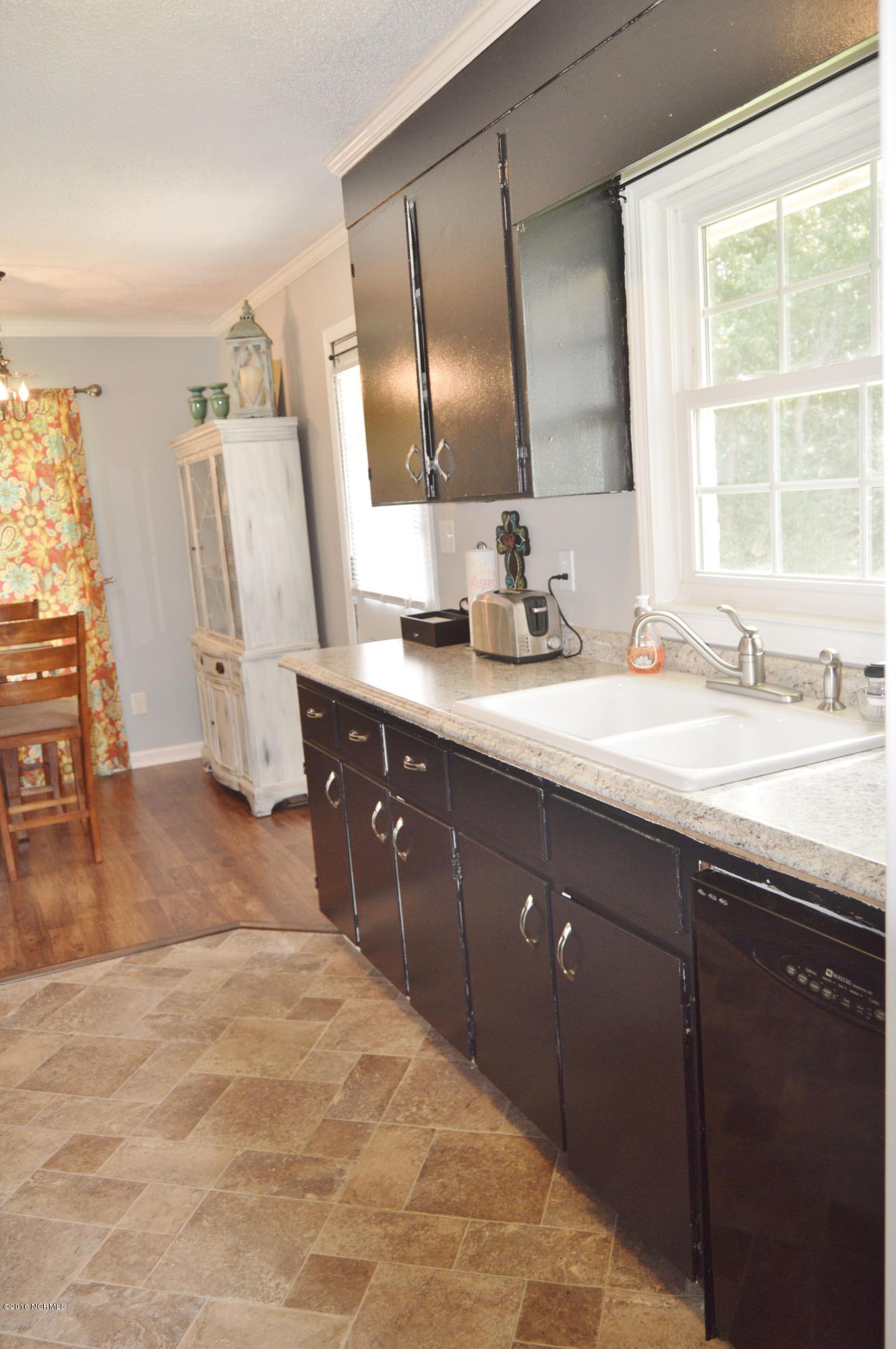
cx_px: 448
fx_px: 1010
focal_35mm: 27
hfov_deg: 47.8
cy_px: 674
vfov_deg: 67.4
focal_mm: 18
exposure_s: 1/60
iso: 400
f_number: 4
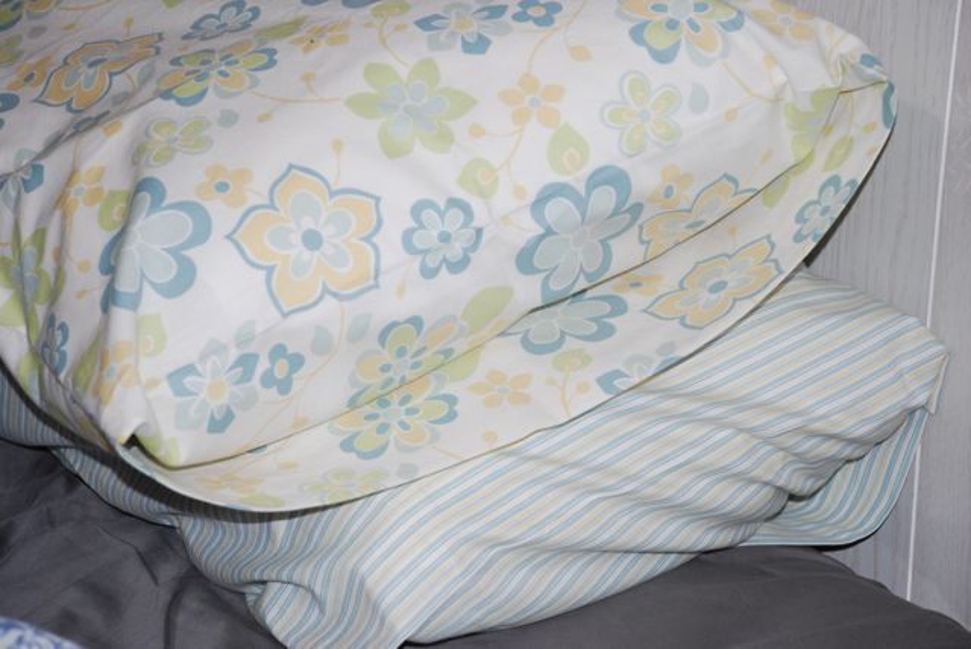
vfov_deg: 11.4
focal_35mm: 120
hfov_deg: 17.0
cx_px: 486
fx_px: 3240
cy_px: 324
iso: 200
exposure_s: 1/60
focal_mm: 80
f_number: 5.6
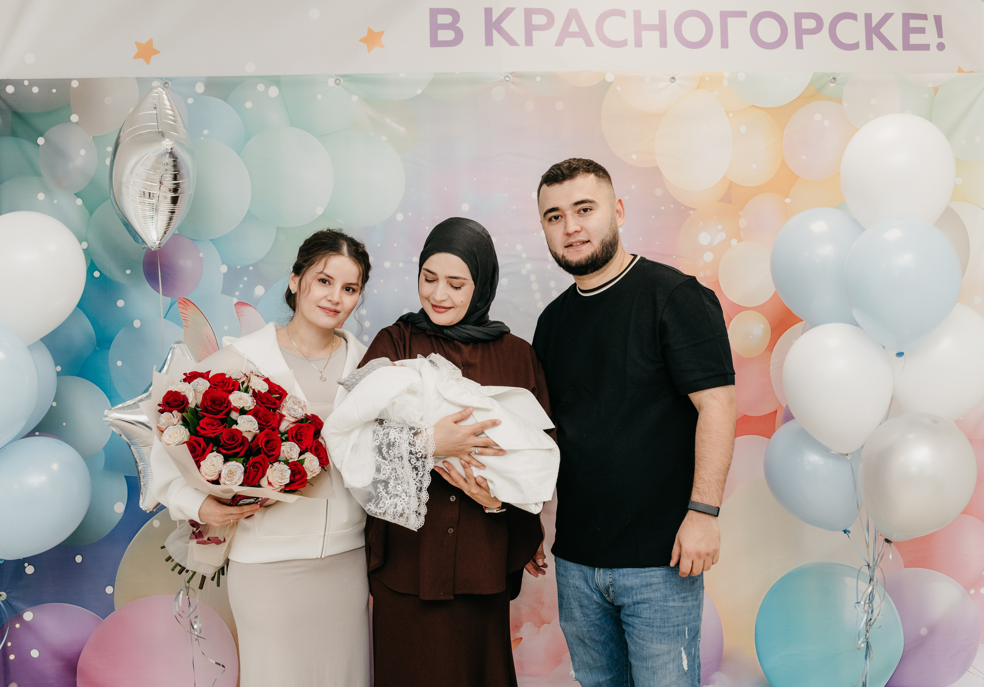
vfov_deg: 37.4
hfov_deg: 51.7
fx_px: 1015
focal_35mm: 37
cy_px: 344
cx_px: 510
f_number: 4
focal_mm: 35
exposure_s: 1/160
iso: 400
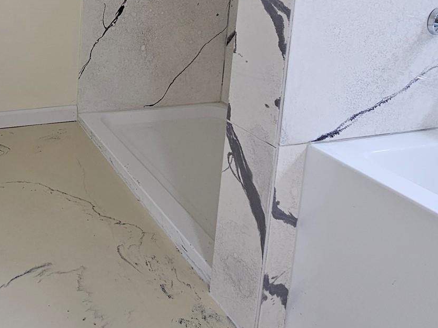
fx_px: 405
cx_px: 51
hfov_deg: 50.9
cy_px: 10
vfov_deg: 39.6
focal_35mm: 32
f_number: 2.2
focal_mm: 2.2
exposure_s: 1/120
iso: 80
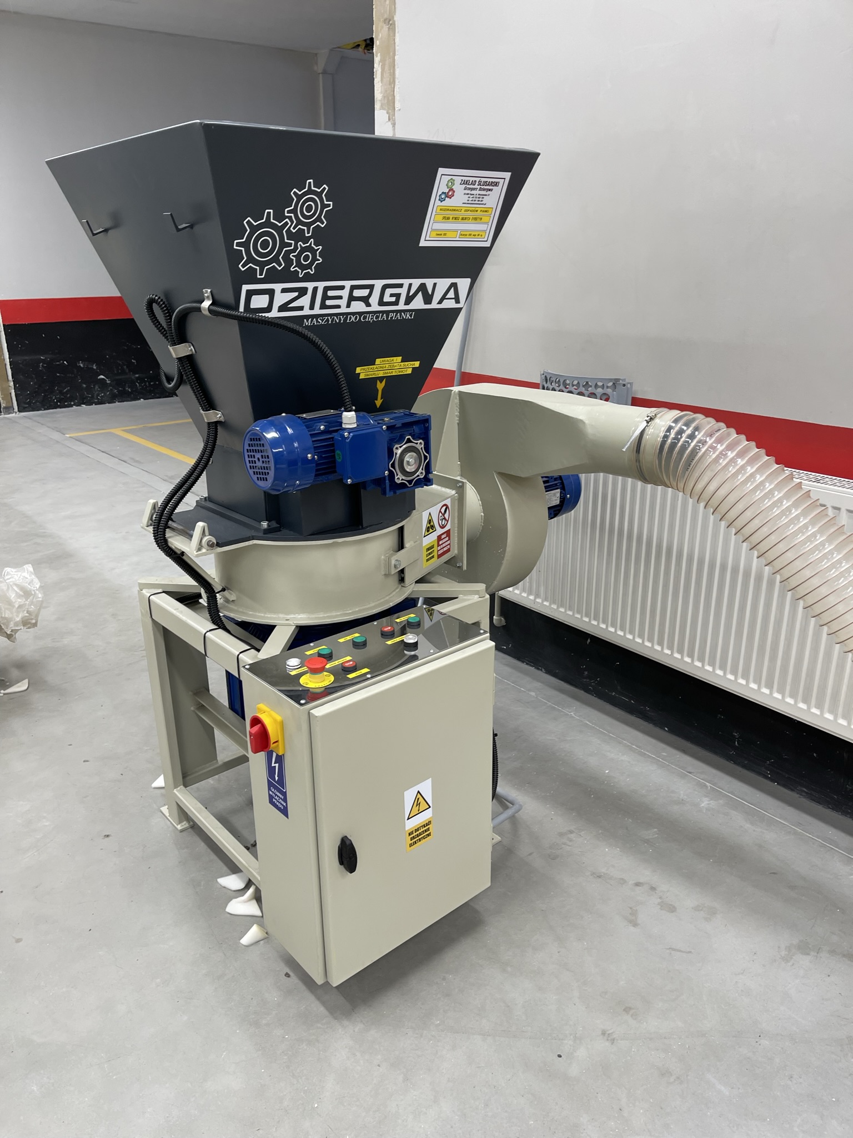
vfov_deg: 67.3
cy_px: 569
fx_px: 854
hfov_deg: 53.1
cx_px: 426
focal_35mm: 26
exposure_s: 1/100
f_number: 1.6
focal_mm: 5.1
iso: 64
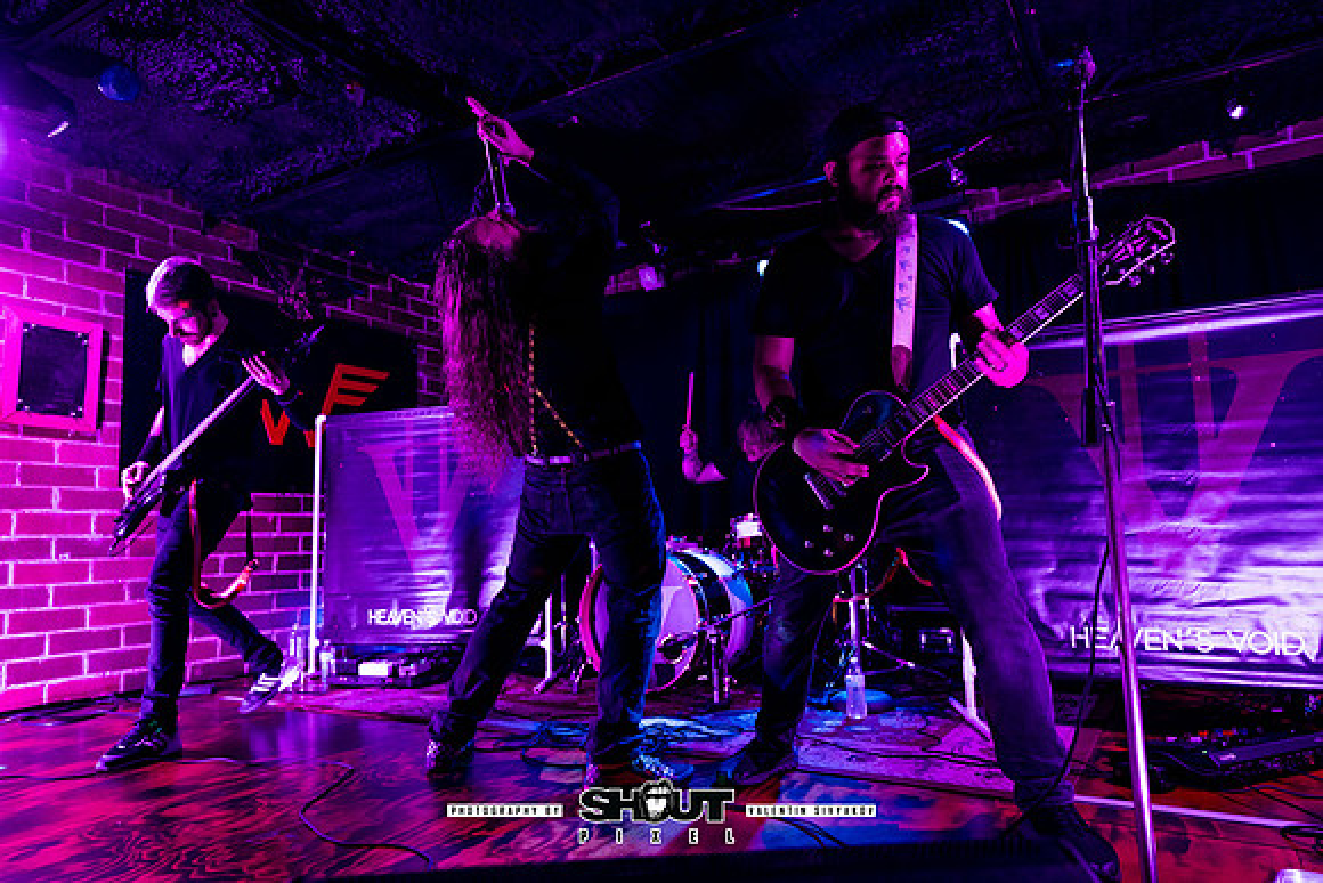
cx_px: 662
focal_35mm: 24
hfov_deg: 73.7
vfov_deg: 53.2
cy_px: 442
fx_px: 882
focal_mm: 24
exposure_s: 1/200
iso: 1250
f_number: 2.8
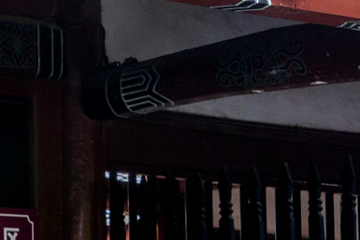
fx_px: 2341
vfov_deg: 5.9
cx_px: -76
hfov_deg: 8.7
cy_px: 226
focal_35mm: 234
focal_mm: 36
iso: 100
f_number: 14
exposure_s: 3
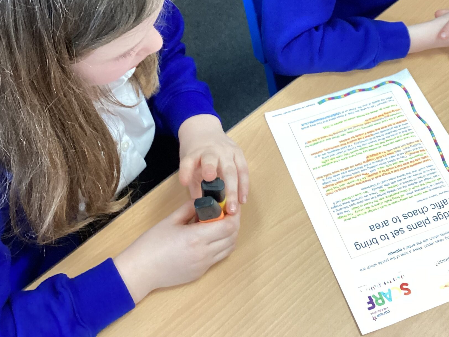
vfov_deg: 29.2
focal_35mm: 49
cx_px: 270
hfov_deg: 38.7
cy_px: 83
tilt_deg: -54.3
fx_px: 636
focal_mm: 3.3
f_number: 2.4
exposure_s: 1/50
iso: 200
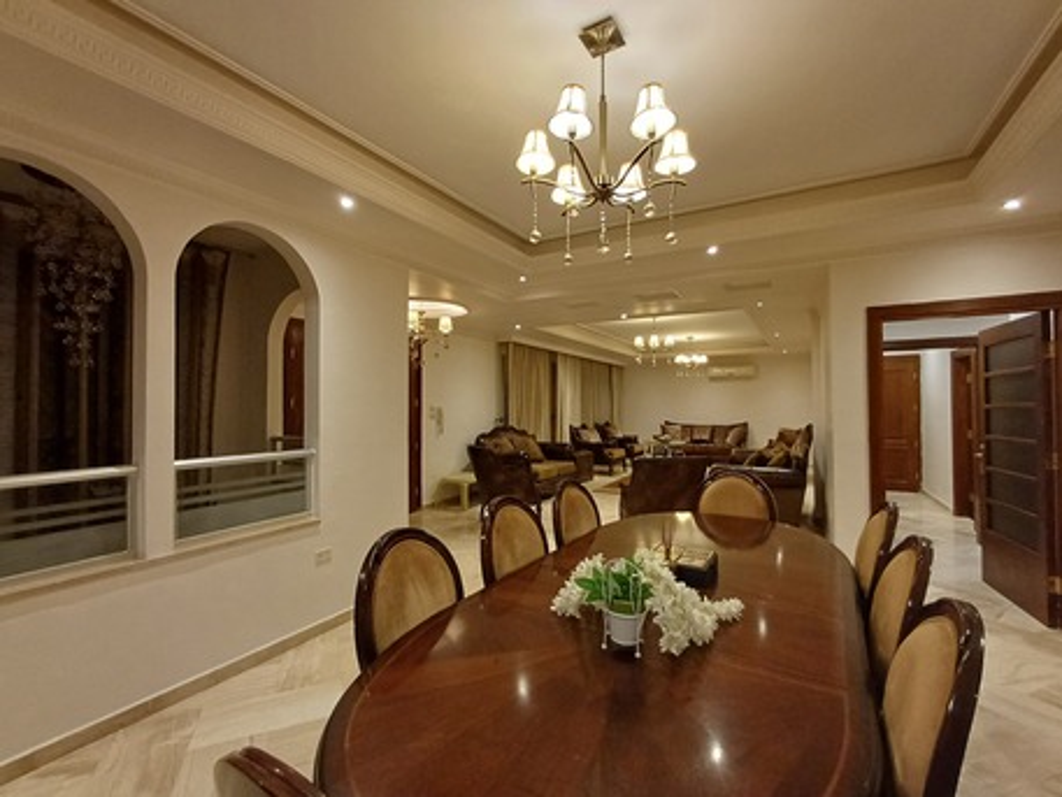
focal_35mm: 16
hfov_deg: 94.5
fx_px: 491
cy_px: 398
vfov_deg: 78.1
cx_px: 531
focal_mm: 1.64
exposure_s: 1/33
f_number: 2.2
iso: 160
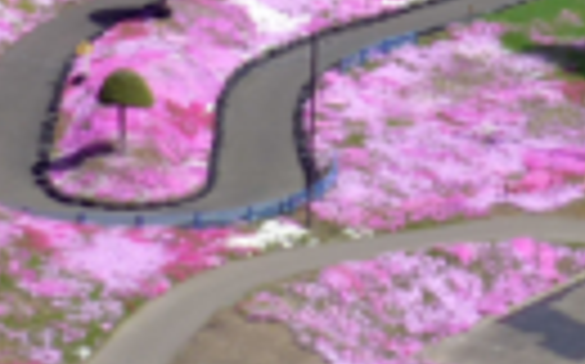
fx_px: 3966
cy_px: -418
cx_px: 549
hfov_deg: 8.4
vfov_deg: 5.1
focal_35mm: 249
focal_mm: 8.4
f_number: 3.2
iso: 100
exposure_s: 1/1000
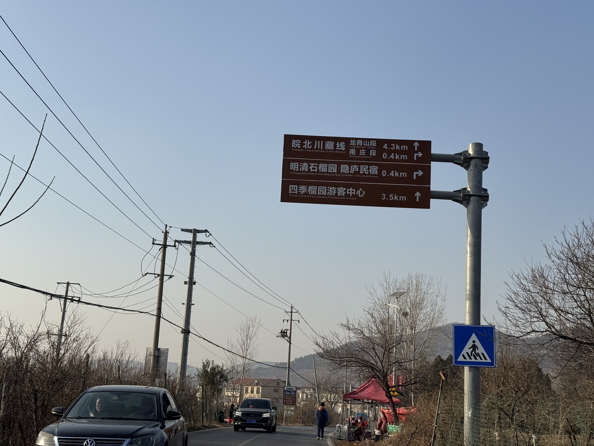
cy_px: 223
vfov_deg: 30.3
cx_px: 297
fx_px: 824
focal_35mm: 48
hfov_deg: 39.7
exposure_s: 1/4975
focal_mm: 6.76
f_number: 1.78
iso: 64
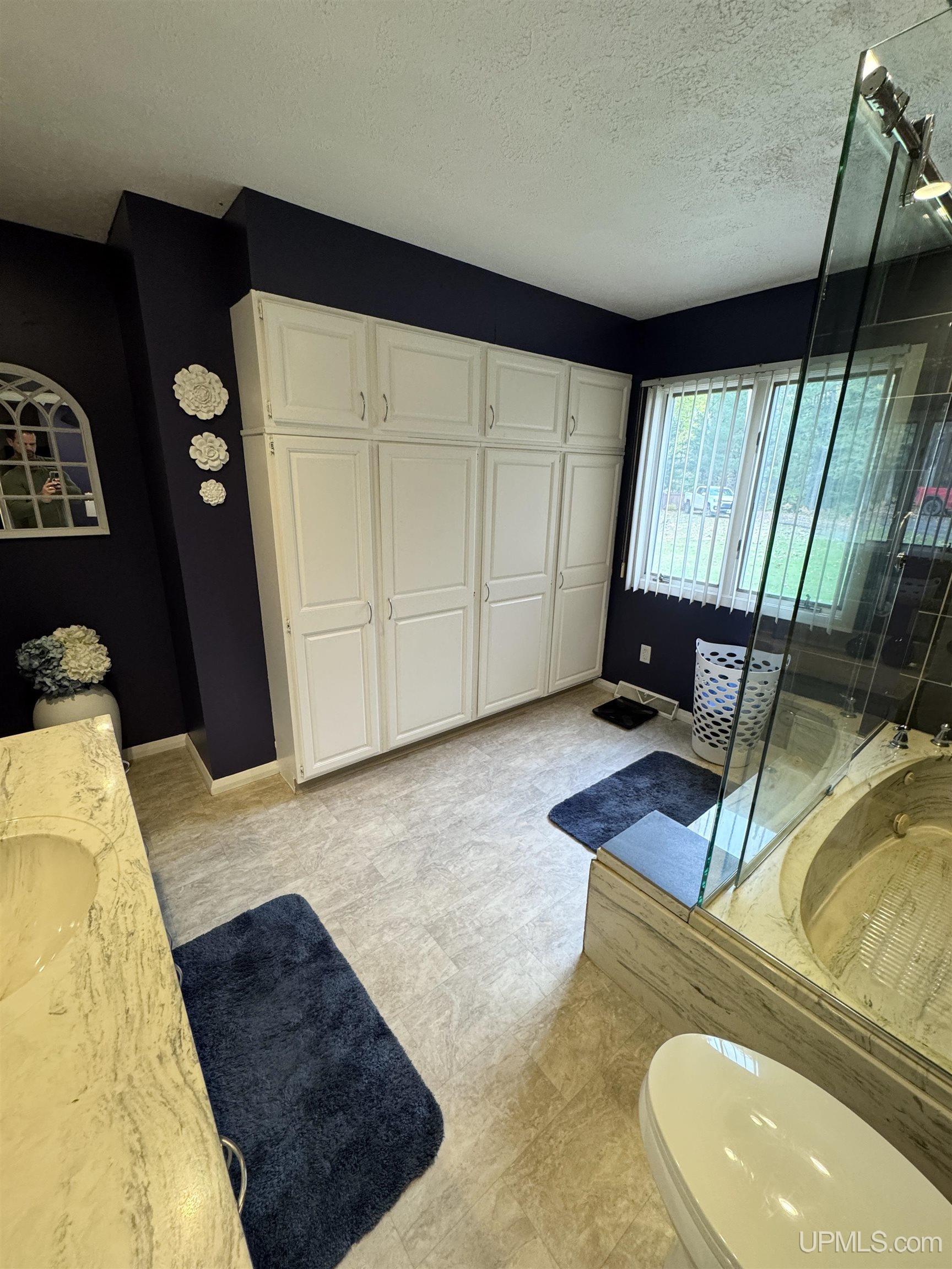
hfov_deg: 85.7
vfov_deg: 102.1
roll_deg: -0.9
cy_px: 634
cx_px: 476
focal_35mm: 14
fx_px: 513
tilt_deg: -18.3
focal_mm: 2.22
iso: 250
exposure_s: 1/94
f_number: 2.2
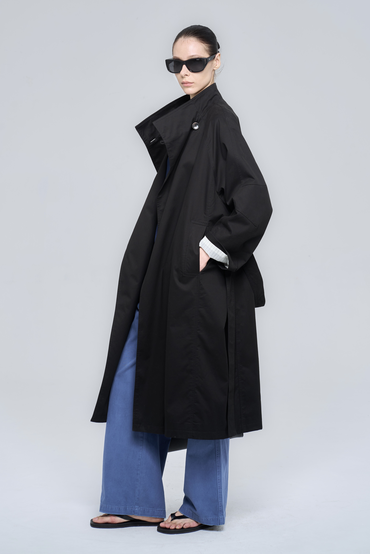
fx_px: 1310
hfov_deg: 16.1
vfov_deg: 23.9
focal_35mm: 85
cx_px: 185
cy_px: 277
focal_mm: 85
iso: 200
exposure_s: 1/125
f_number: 8
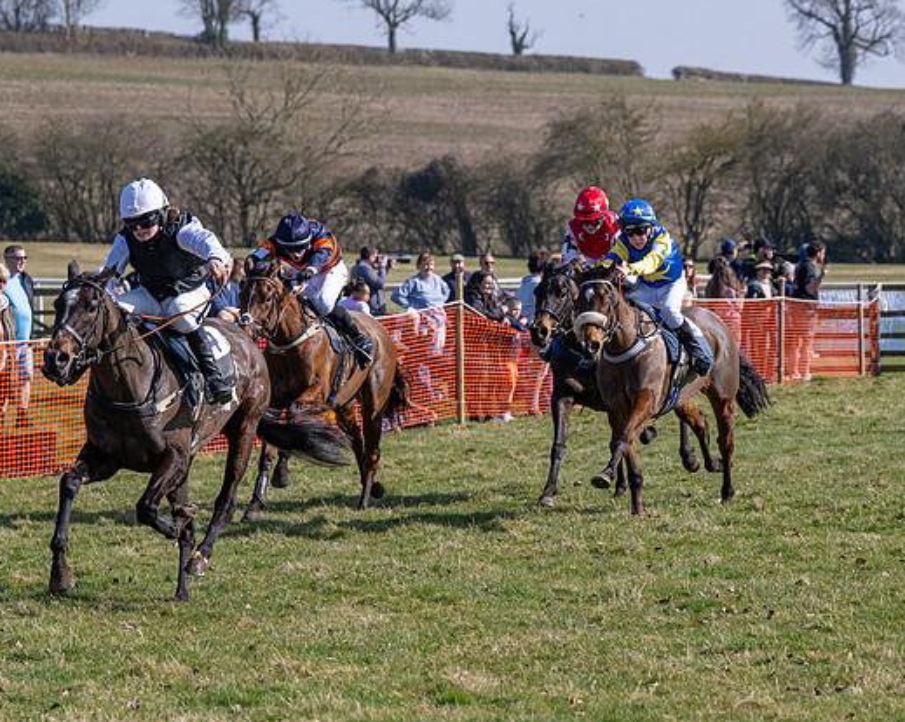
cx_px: 270
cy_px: 389
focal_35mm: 203
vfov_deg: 7.6
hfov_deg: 9.5
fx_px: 5431
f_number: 5
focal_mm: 115
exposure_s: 1/1600
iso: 200
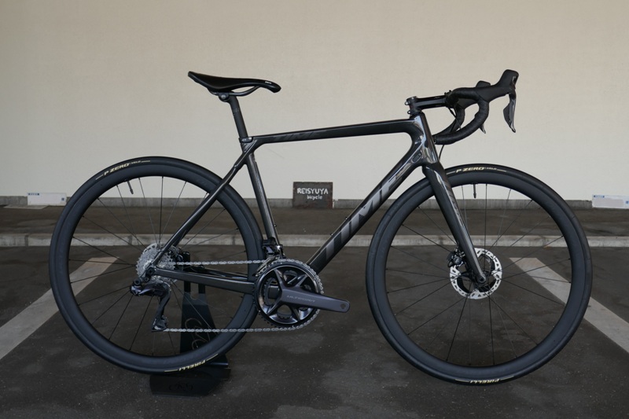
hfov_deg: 46.4
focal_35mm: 42
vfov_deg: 31.9
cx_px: 314
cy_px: 210
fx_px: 734
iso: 200
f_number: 3.8
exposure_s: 1/80
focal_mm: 15.1
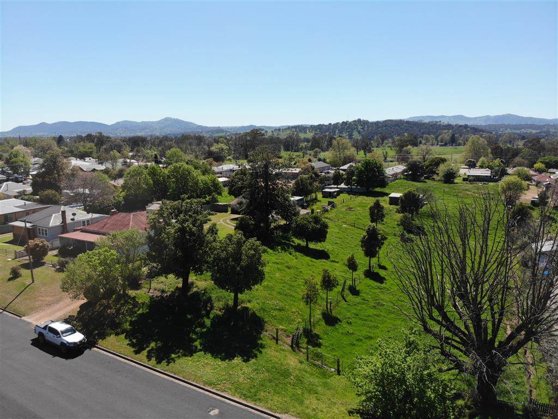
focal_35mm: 24
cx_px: 279
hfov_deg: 71.6
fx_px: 387
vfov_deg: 56.8
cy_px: 210
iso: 100
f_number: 2.8
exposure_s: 1/1013
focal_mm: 4.5
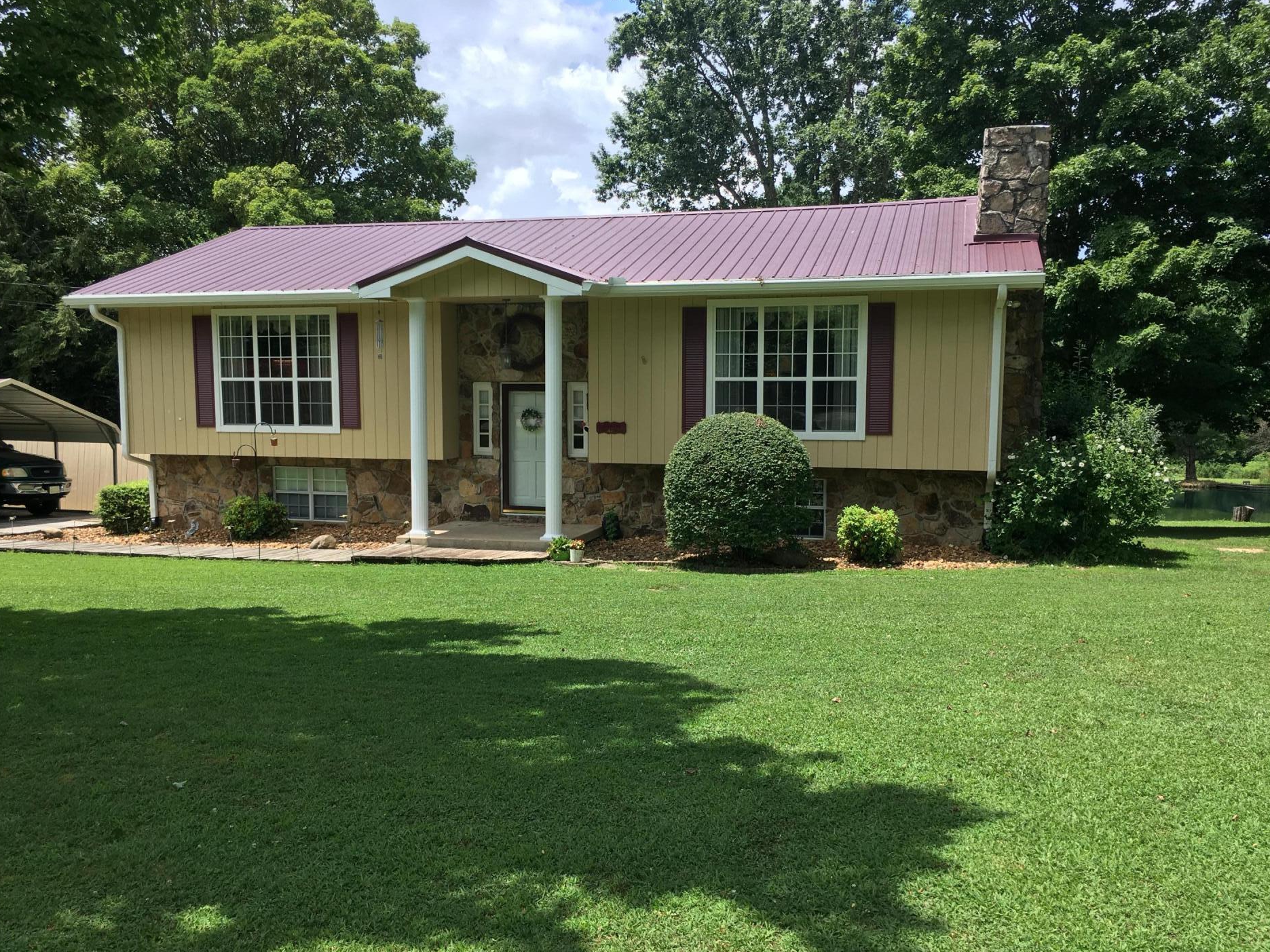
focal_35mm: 31
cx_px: 595
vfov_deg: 45.4
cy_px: 495
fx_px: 1137
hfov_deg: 58.3
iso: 25
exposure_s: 1/884
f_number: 2.2
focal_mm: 4.15
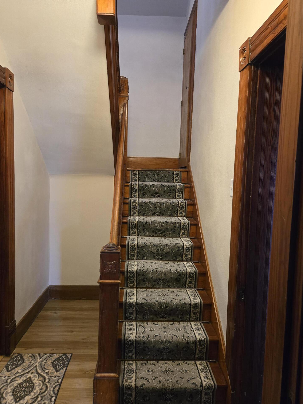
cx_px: 146
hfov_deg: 56.8
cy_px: 203
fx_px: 280
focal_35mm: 24
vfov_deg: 71.6
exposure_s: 1/60
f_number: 1.8
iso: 640
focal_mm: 5.4
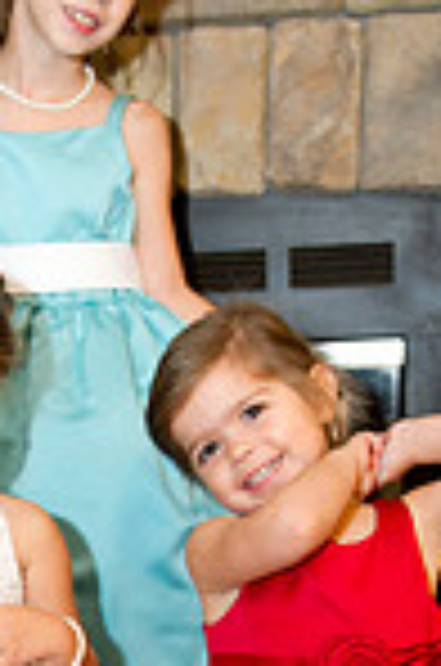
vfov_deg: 23.7
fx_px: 1514
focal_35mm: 82
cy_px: 670
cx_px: -11
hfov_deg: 16.2
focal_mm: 27
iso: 640
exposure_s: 1/60
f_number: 2.8
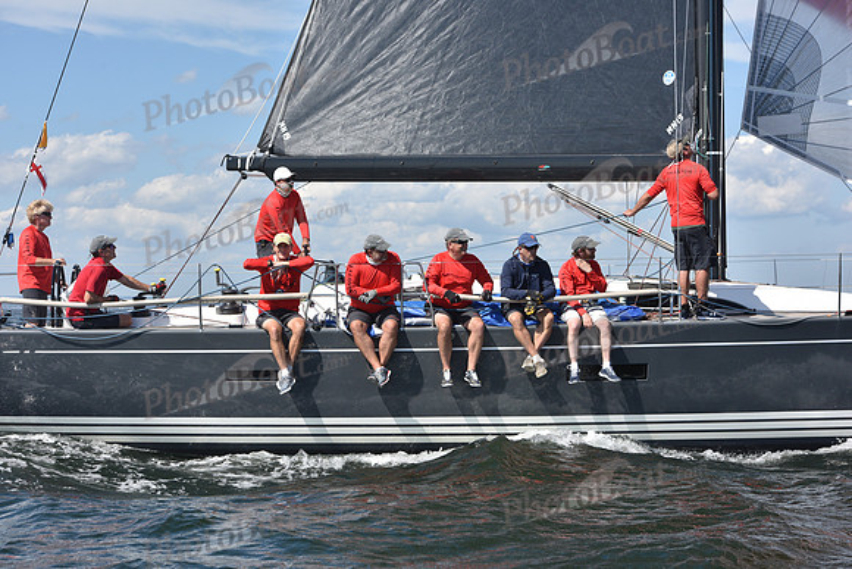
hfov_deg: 22.6
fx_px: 2130
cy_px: 284
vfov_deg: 15.2
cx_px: 426
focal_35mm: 90
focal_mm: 90
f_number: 8
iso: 320
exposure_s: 1/1250
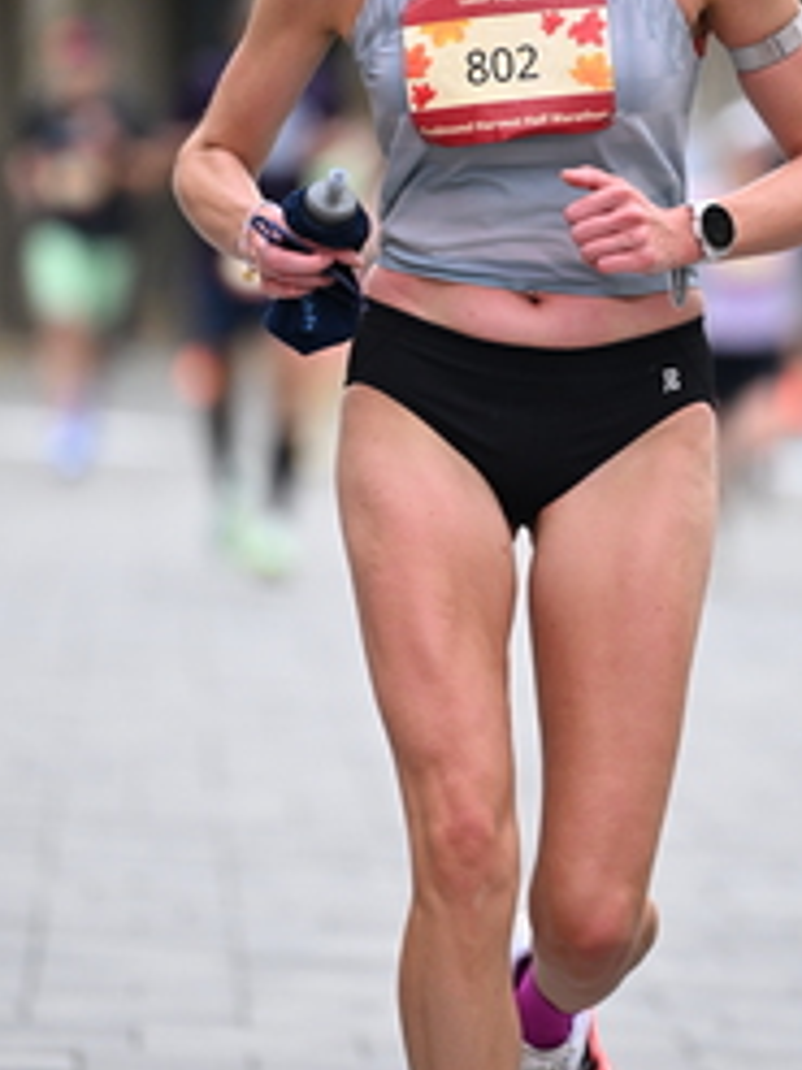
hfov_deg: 3.5
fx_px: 13233
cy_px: 364
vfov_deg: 4.6
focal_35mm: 428
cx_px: 483
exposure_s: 1/1600
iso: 1000
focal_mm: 200
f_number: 2.8
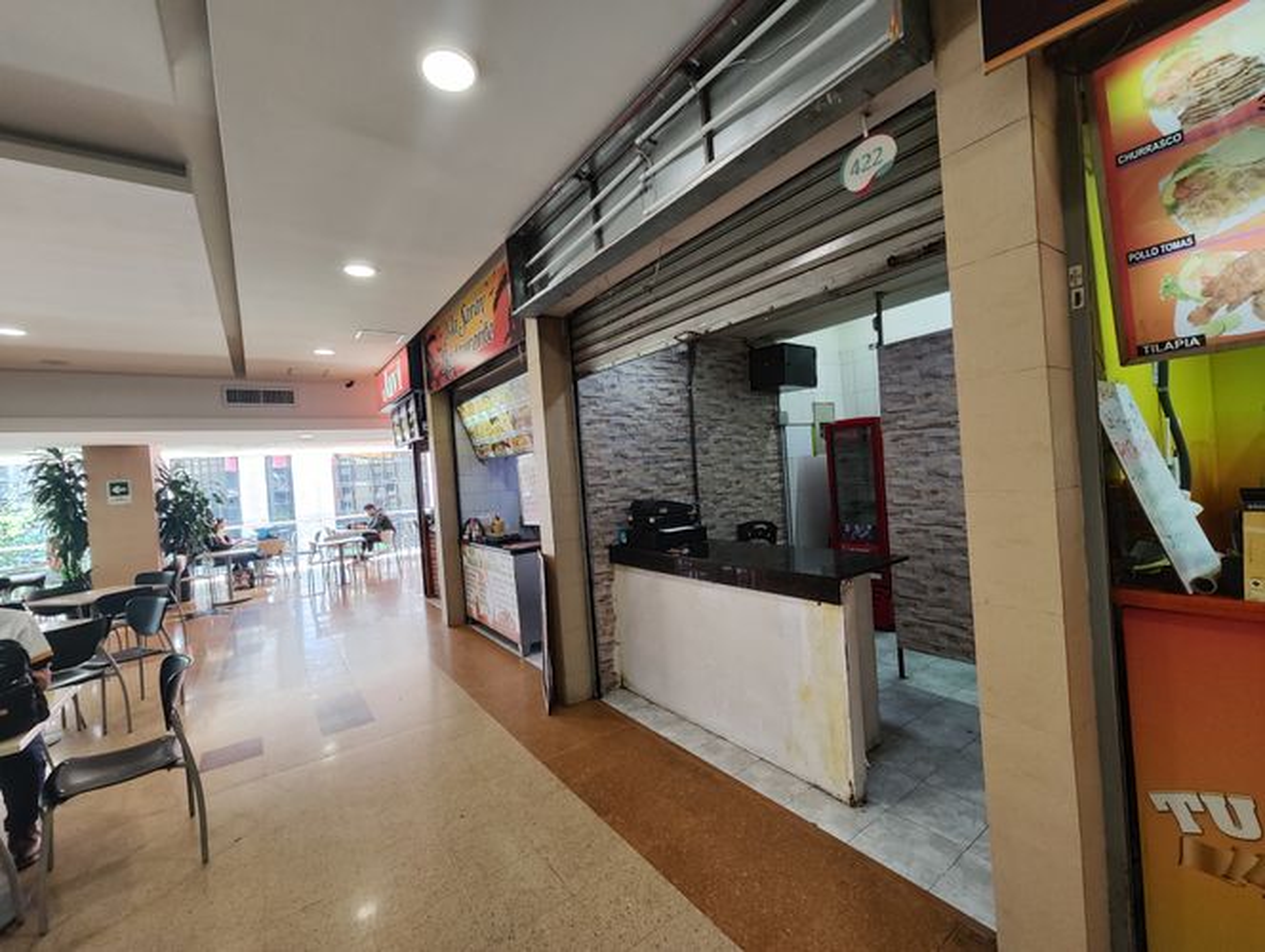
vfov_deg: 85.8
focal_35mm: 14
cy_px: 476
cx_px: 632
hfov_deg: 102.0
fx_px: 512
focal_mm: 2.16
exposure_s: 1/30
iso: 163
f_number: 2.2
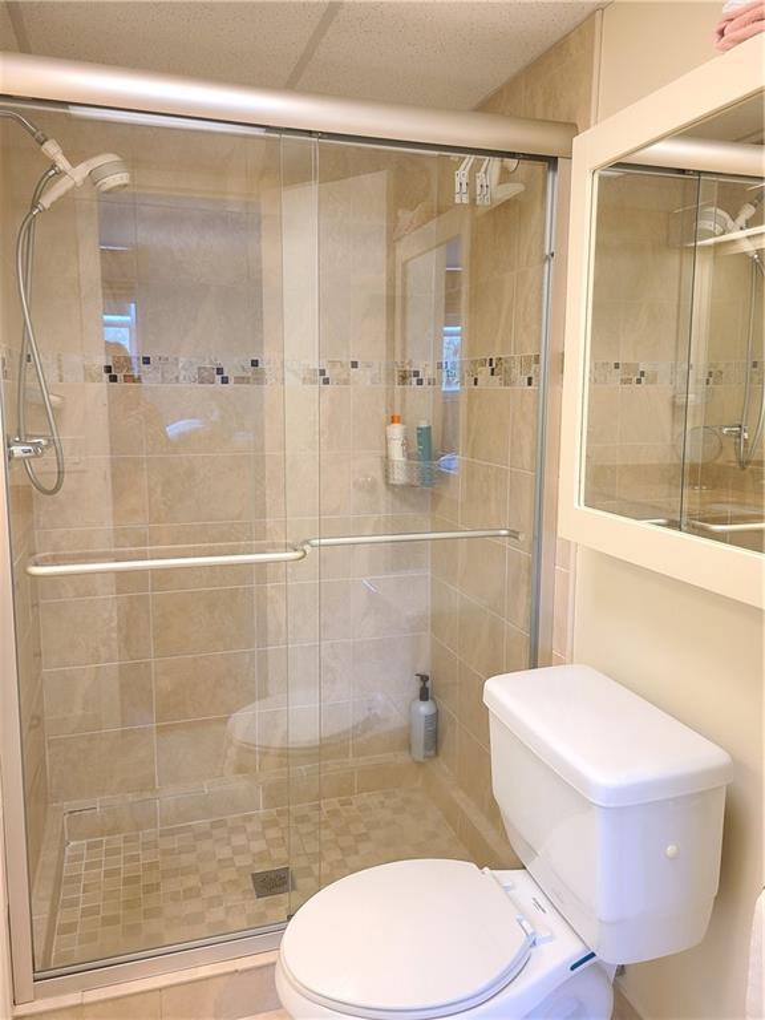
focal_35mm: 26
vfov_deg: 67.3
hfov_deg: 53.1
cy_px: 510
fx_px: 766
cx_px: 382
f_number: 1.8
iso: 160
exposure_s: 1/59
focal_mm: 5.4
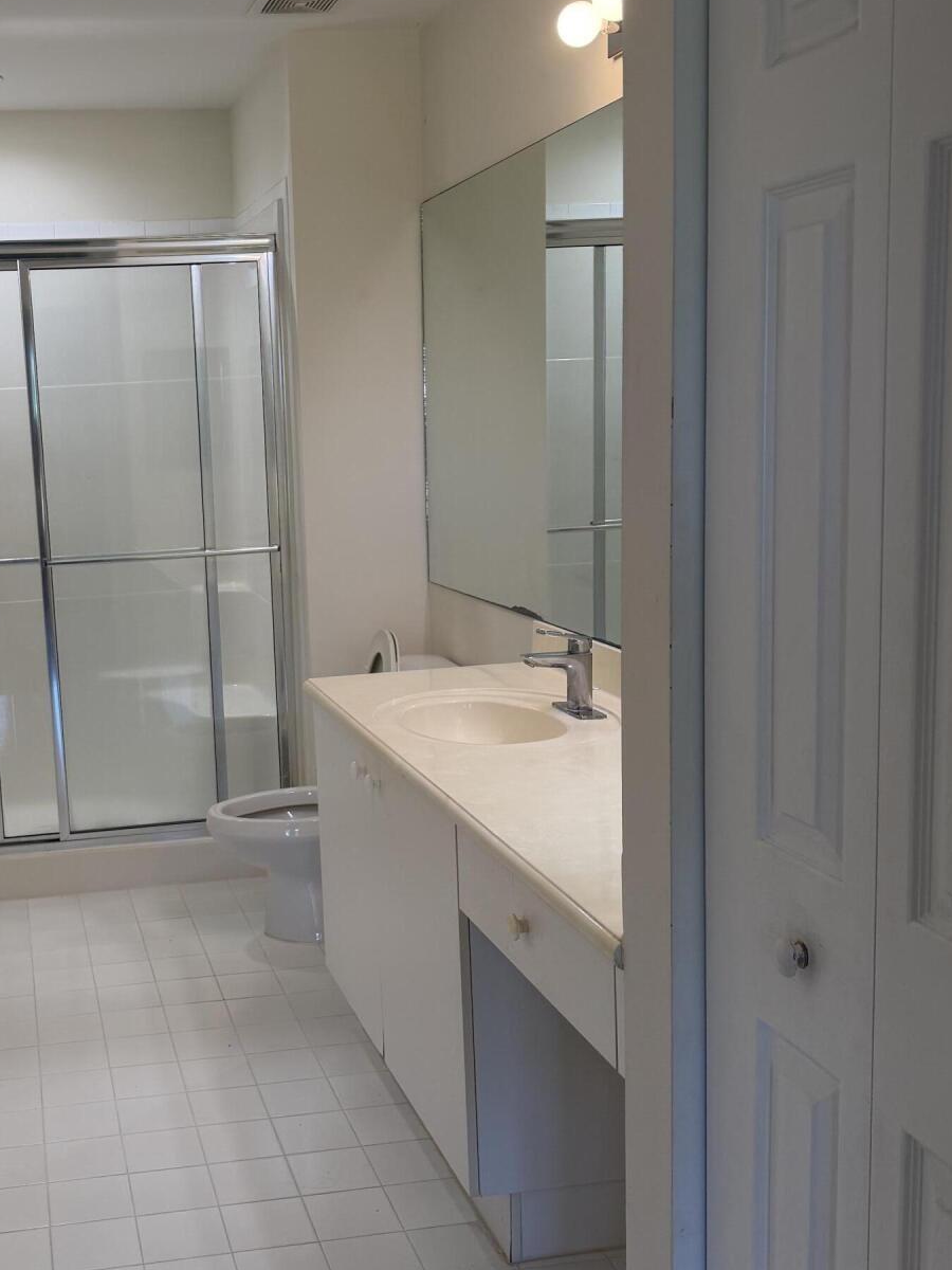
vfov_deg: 46.8
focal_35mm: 40
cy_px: 653
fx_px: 1467
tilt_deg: -9.0
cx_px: 218
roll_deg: +3.8
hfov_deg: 35.0
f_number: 1.78
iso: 80
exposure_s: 1/137
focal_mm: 6.76
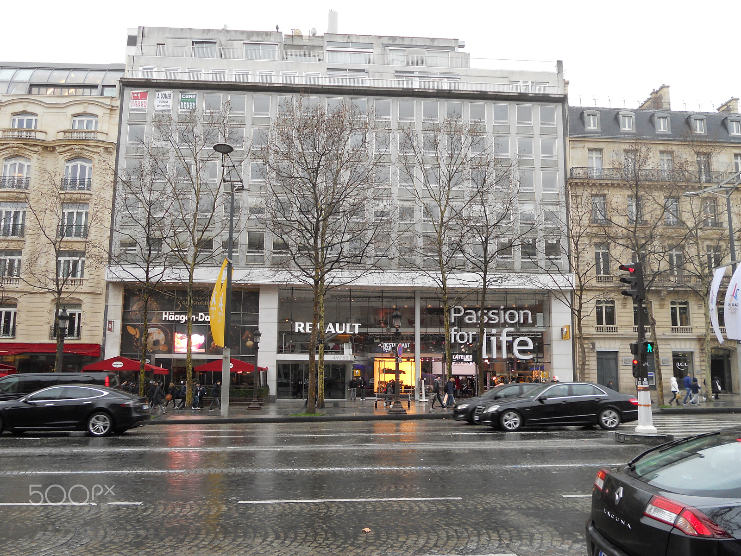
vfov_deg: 44.2
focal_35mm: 32
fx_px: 685
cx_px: 370
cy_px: 278
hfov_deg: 56.8
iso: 80
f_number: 3.5
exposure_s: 1/100
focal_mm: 5.8
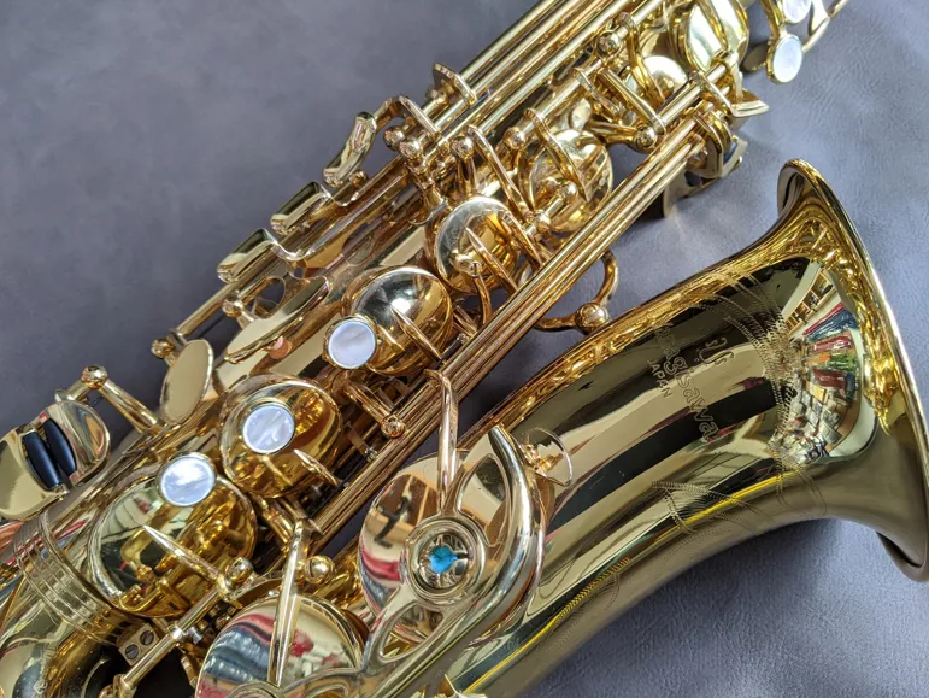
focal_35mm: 28
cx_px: 448
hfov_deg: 63.4
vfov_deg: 49.8
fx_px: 752
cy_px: 357
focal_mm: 4.44
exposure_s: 1/99.9
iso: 67
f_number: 1.8
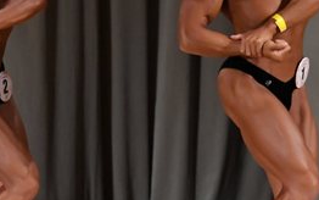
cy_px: 79
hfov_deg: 2.7
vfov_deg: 1.7
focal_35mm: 767
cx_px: 15
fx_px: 6671
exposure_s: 1/400
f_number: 5.6
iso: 3200
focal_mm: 170
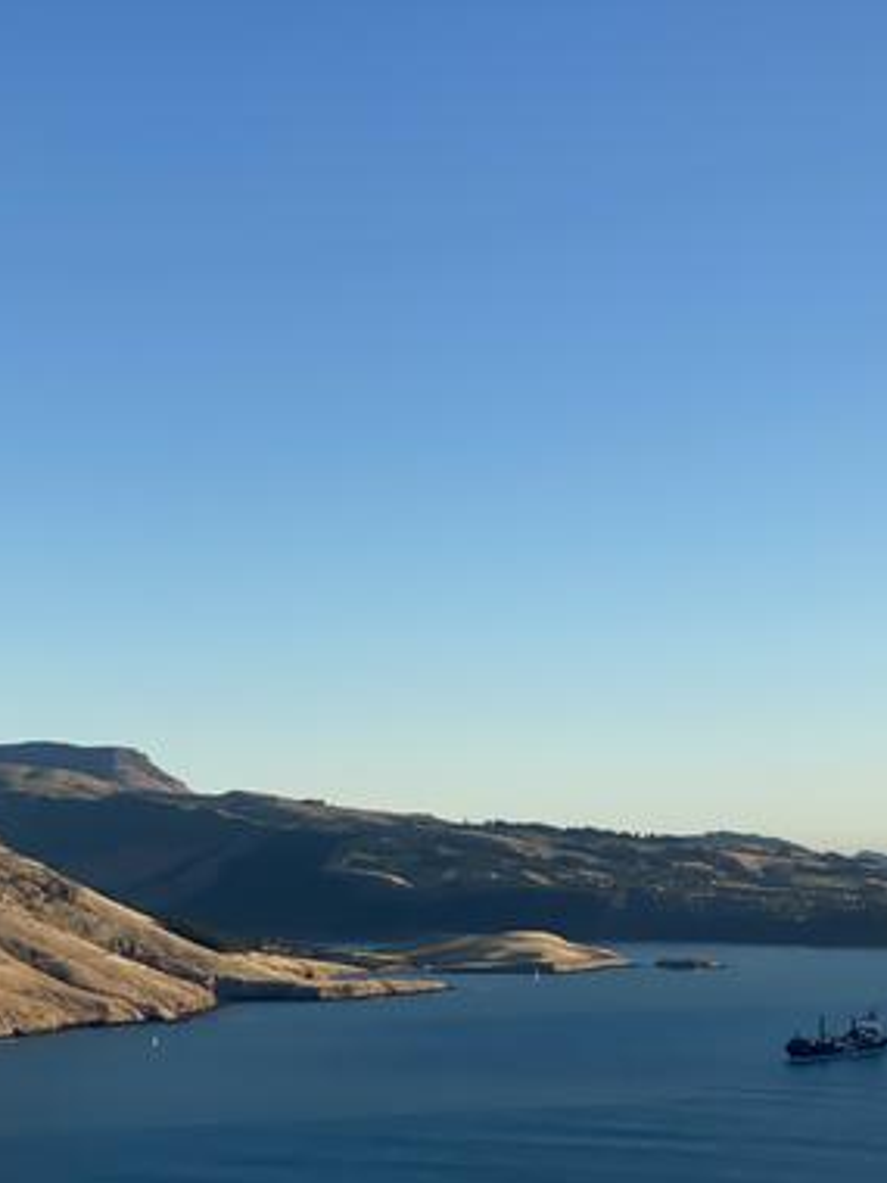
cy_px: 588
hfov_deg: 20.8
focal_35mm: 70
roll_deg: -0.2
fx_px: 2392
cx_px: 666
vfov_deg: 27.8
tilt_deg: +7.3
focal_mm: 6
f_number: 2
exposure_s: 1/978
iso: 20
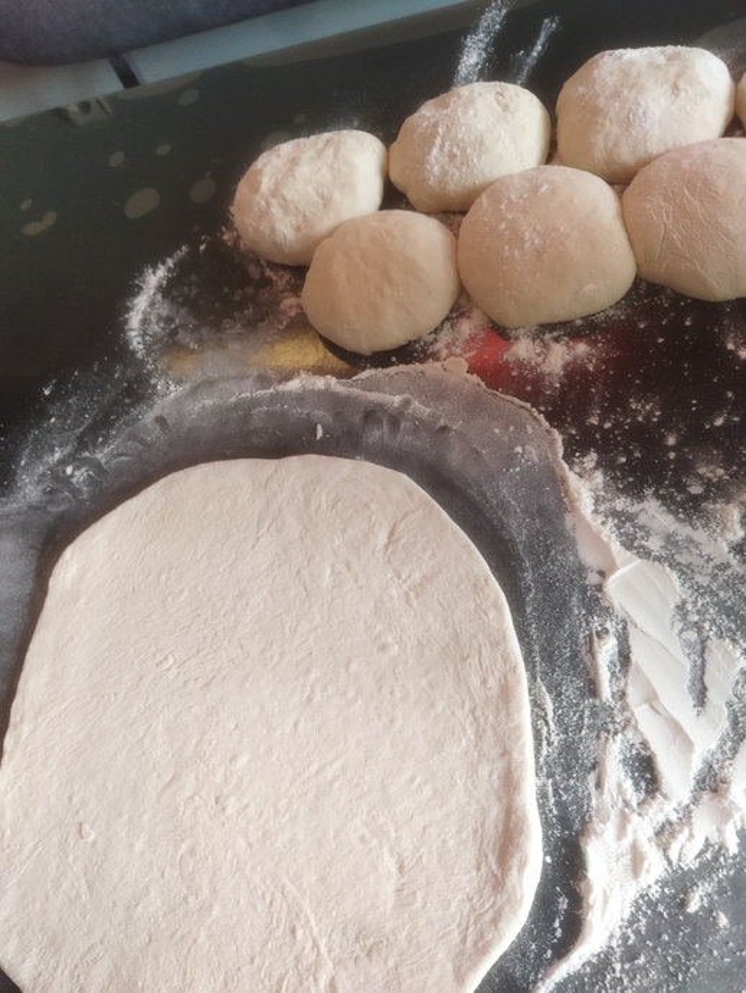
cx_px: 373
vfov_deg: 65.3
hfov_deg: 51.4
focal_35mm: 27
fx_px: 775
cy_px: 496
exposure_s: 1/50
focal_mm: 4.71
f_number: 1.79
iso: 472
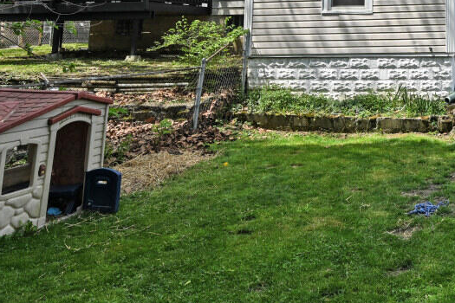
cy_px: -35
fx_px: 506
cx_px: 461
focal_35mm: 40
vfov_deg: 29.8
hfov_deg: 41.7
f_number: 7.1
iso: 100
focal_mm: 14
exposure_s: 1/400
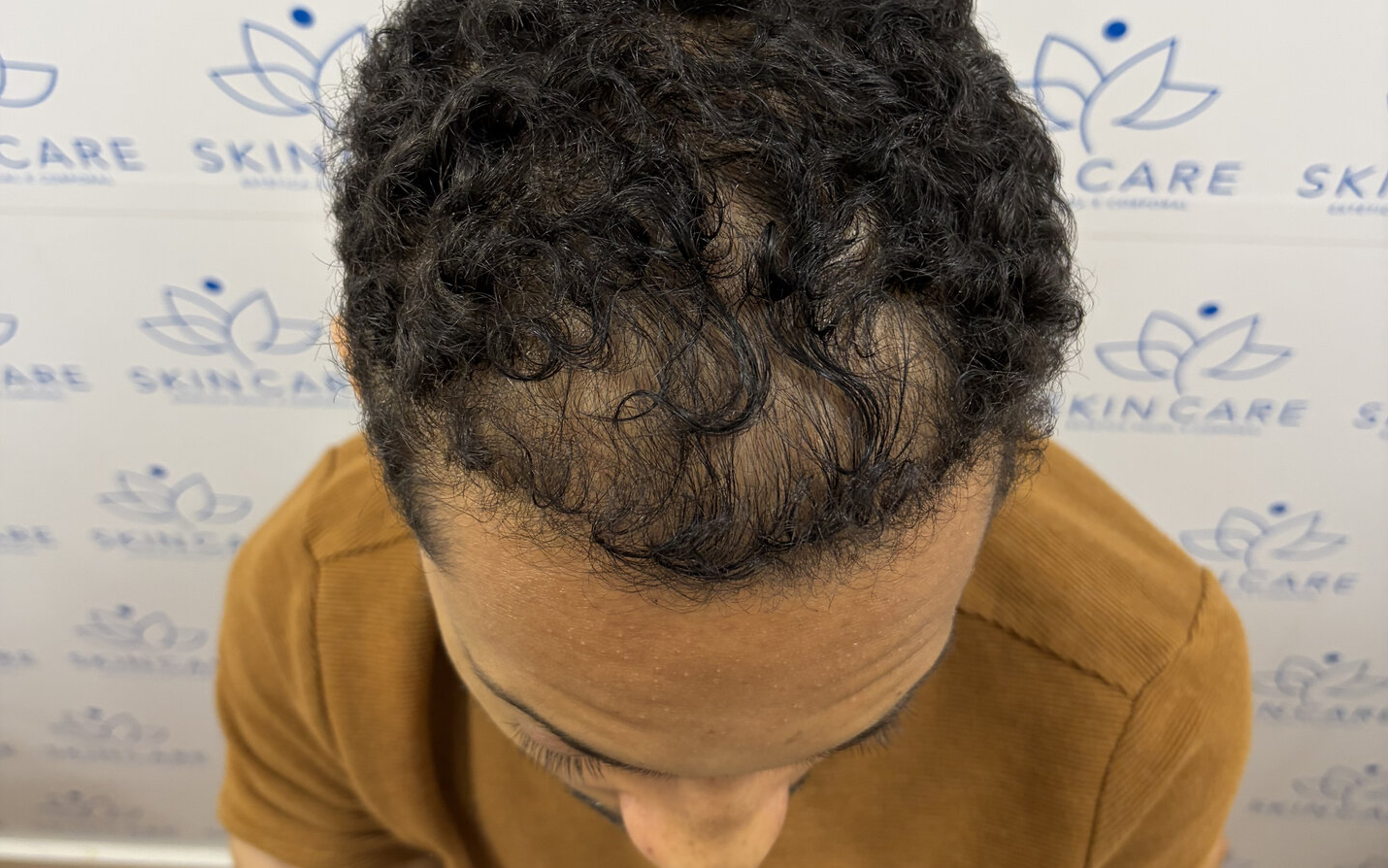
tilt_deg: -49.2
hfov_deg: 52.7
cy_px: 366
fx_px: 1400
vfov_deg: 34.4
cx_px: 690
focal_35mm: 37
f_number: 1.6
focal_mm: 5.96
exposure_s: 1/60
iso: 160
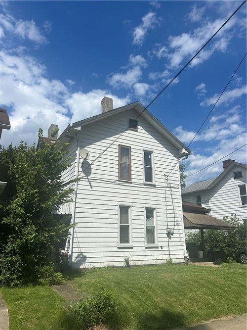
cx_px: 124
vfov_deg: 67.3
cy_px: 165
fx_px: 247
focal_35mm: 26
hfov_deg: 53.0
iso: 50
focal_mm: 5.7
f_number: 1.5
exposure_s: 1/8696
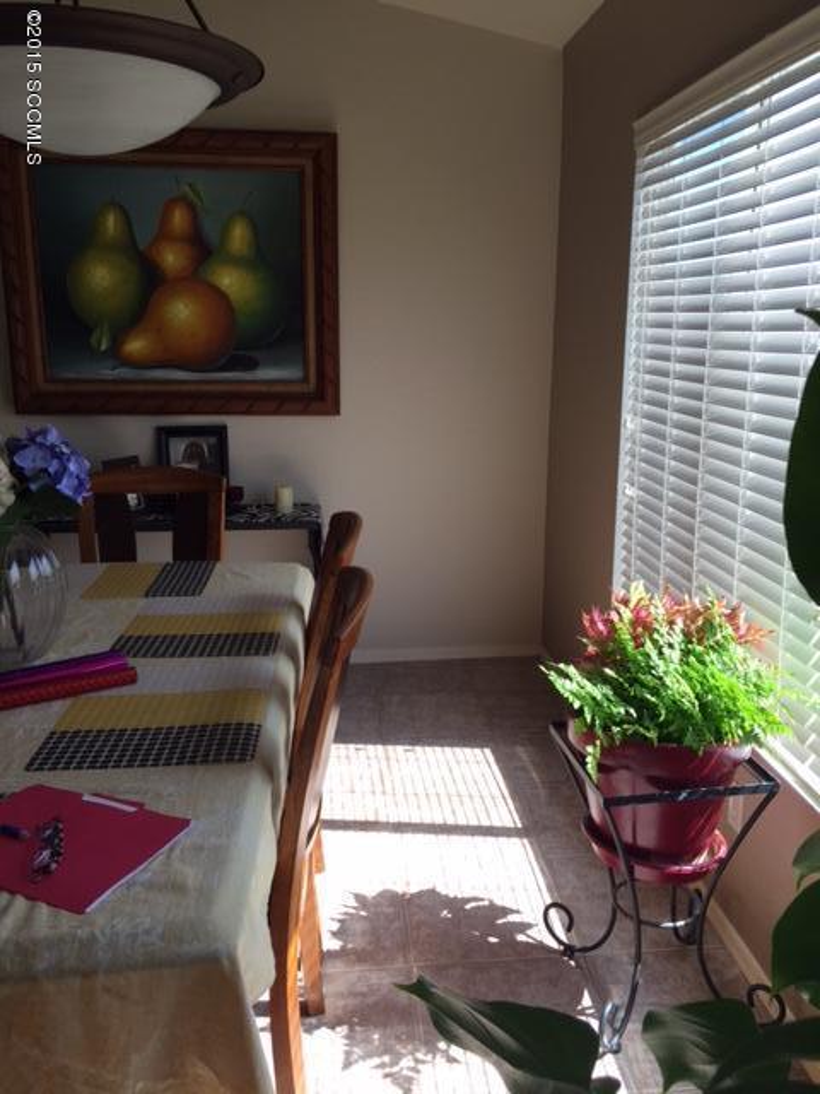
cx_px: 410
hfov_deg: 48.2
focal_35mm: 29
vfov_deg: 61.7
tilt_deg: -13.7
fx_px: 916
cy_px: 547
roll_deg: -1.3
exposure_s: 1/181
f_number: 2.2
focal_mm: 4.15
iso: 32
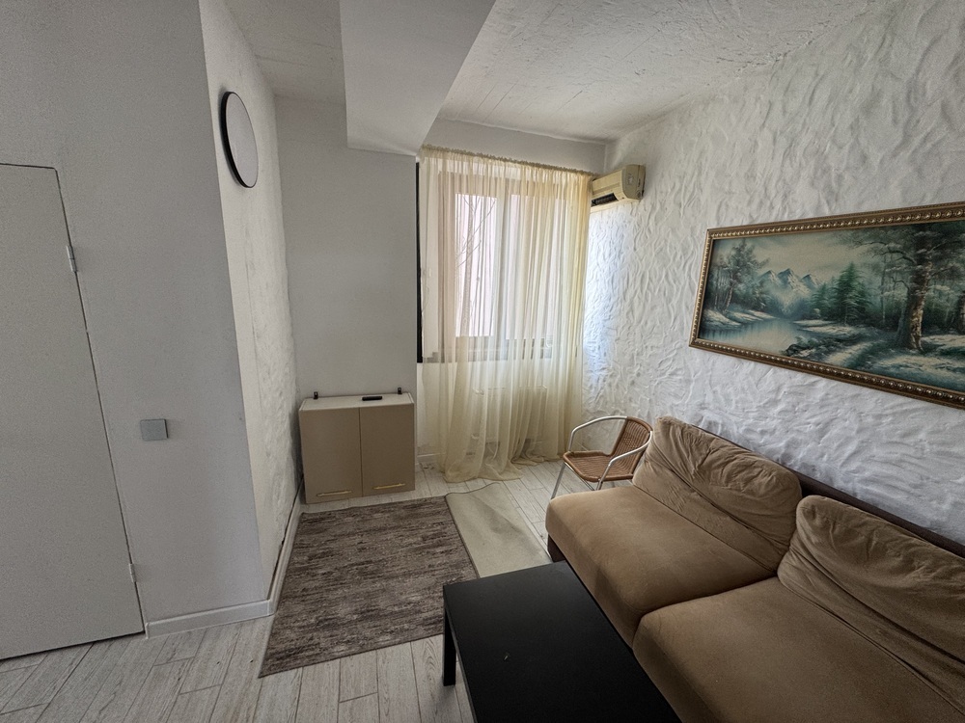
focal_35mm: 14
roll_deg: -0.4
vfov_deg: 85.7
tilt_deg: -11.8
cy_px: 362
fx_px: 390
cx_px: 482
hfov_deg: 102.1
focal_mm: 2.22
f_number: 2.2
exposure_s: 1/99
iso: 100
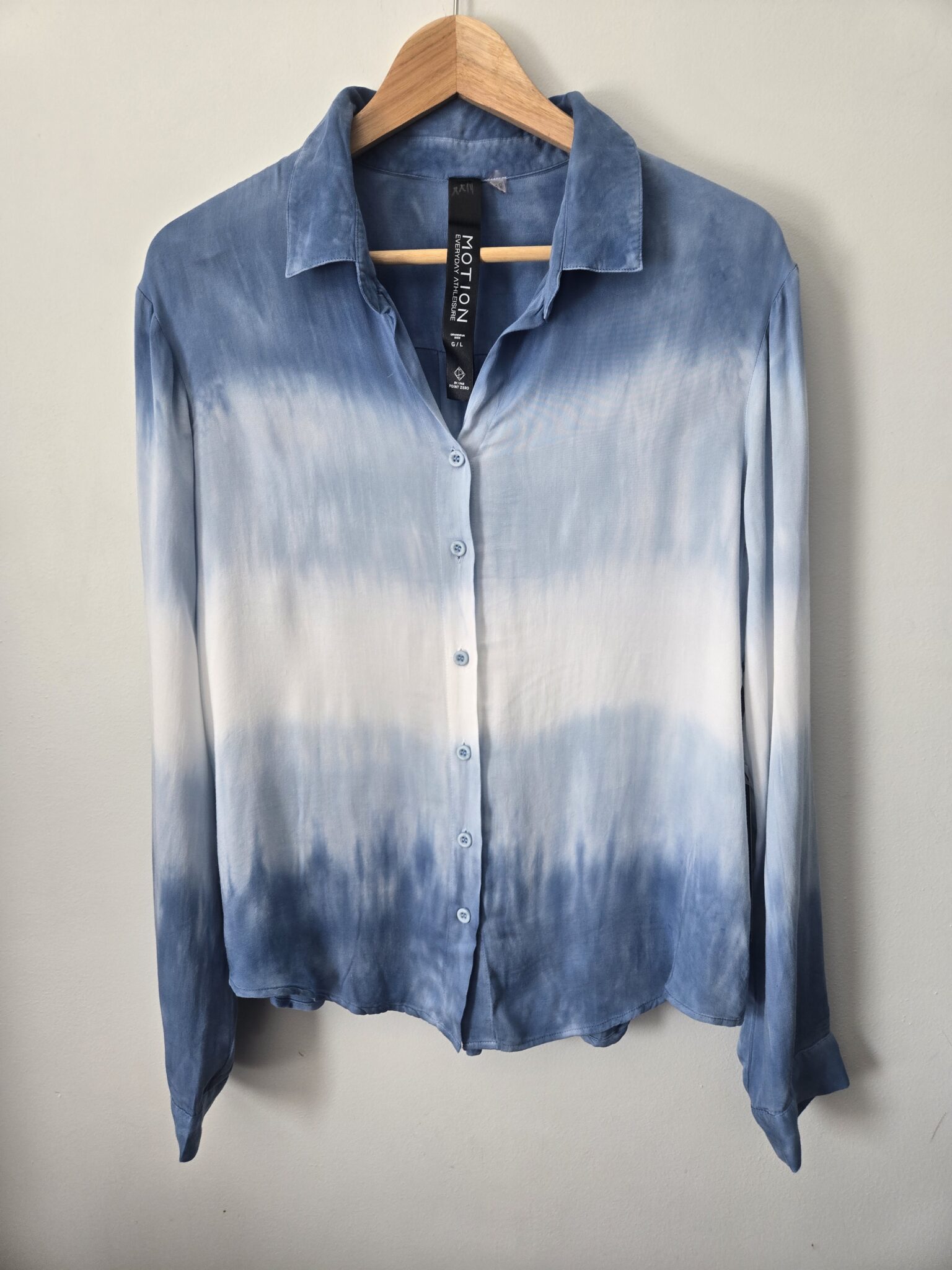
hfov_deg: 58.9
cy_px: 635
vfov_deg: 73.9
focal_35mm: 23
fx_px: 843
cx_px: 476
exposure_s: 1/180
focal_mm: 5.4
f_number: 1.8
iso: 80
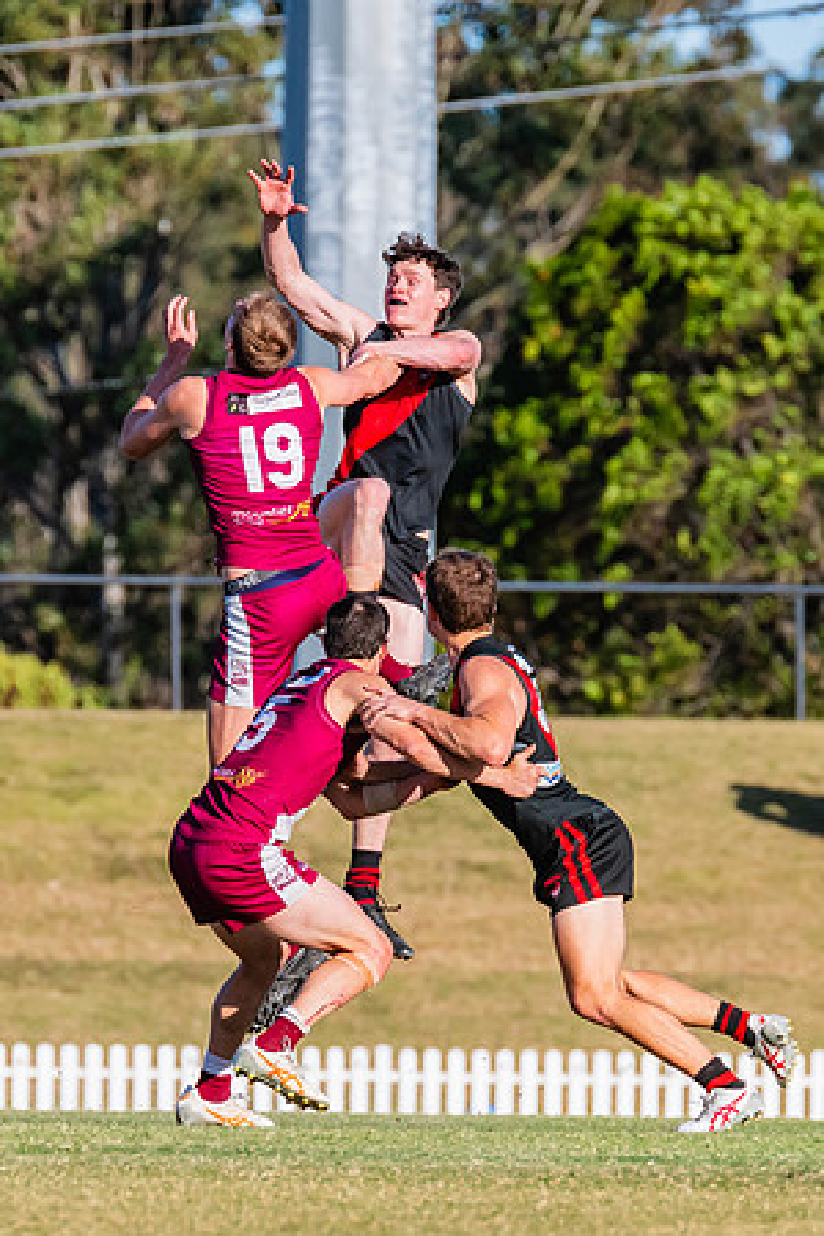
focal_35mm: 847
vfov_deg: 2.4
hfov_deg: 1.6
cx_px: 338
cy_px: 560
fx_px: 29083
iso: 800
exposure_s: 1/1600
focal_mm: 420
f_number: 9
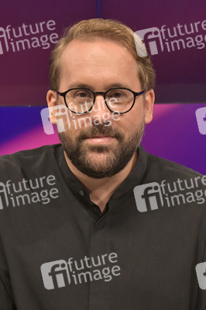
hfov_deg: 28.0
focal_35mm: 48
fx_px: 413
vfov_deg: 41.1
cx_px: 103
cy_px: 155
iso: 2500
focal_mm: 48
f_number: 6.3
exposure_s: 1/200
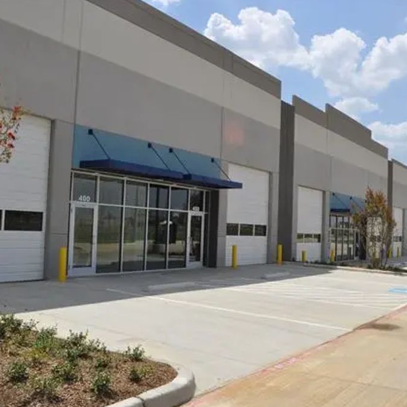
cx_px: 241
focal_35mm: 35
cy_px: 203
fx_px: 466
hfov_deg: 47.0
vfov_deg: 47.2
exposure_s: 1/200
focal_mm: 18
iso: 200
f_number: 16
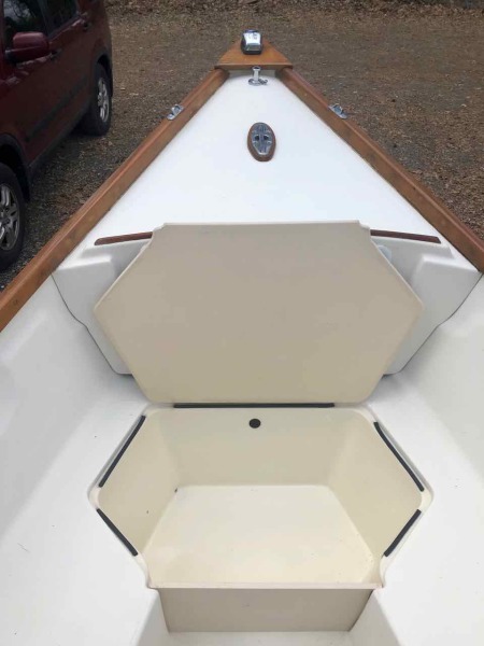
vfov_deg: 63.4
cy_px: 323
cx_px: 242
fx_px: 522
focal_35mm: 28
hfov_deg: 49.7
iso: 20
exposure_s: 1/1412
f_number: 1.8
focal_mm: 3.99
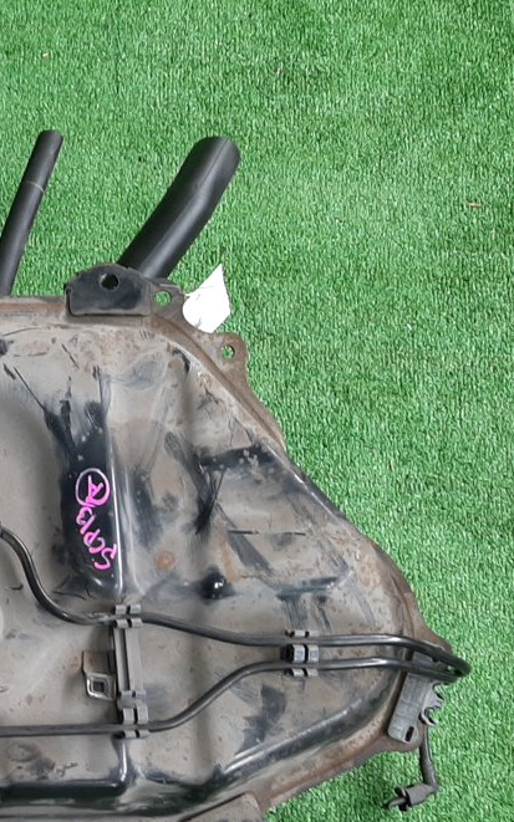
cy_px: 655
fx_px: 1345
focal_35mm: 60
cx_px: -215
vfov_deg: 33.1
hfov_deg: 19.4
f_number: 1.7
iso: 76
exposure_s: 1/50
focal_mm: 3.93
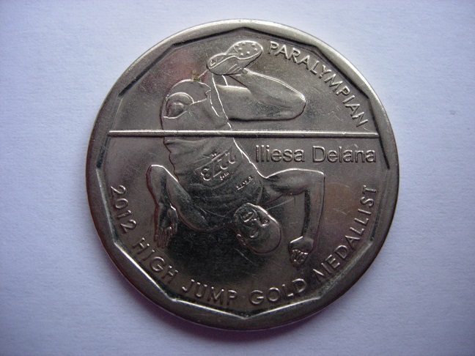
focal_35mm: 38
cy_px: 178
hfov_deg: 49.0
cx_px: 238
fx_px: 521
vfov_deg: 37.7
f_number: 2.8
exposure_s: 1/26.1
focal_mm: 7.8
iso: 200
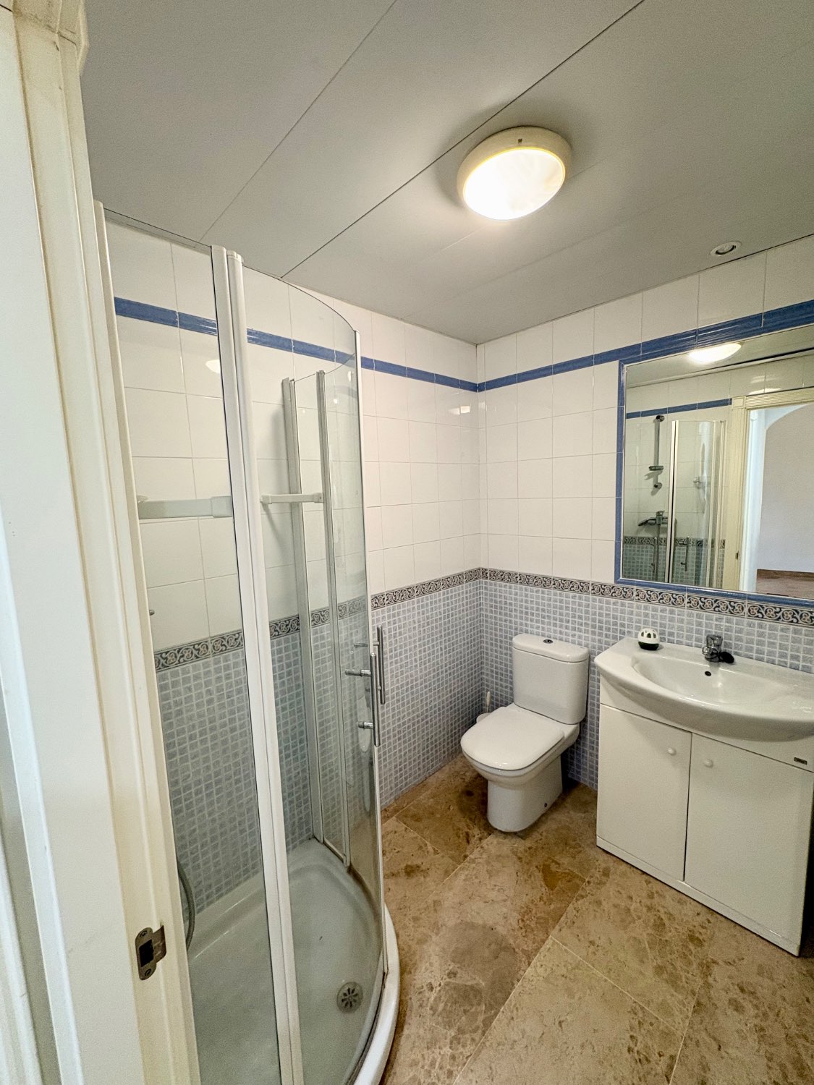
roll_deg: +2.8
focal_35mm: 14
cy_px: 542
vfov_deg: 102.1
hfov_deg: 85.7
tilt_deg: -5.6
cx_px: 407
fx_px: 439
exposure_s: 1/50
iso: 250
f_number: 2.2
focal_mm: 2.22
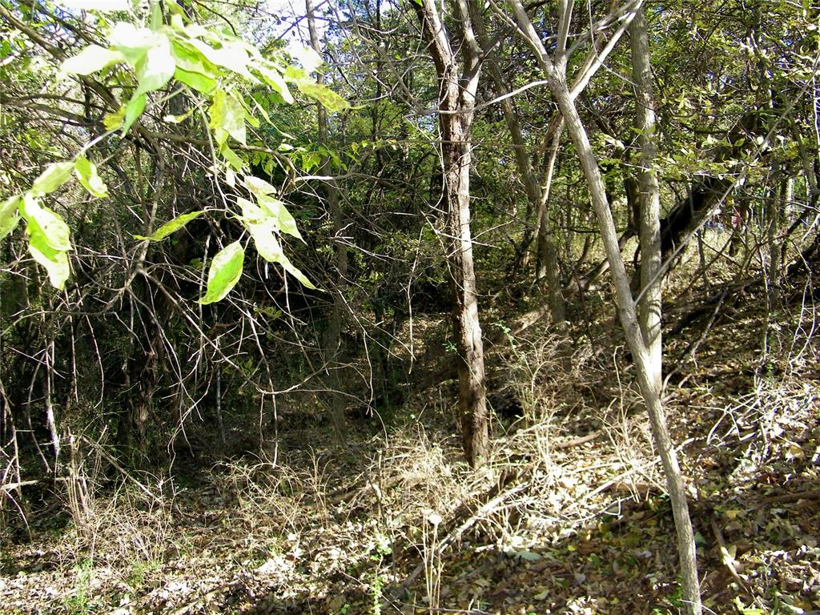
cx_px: 410
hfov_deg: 60.0
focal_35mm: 30
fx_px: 711
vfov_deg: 46.8
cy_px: 308
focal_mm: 5.4
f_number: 3.6
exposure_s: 1/60
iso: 80
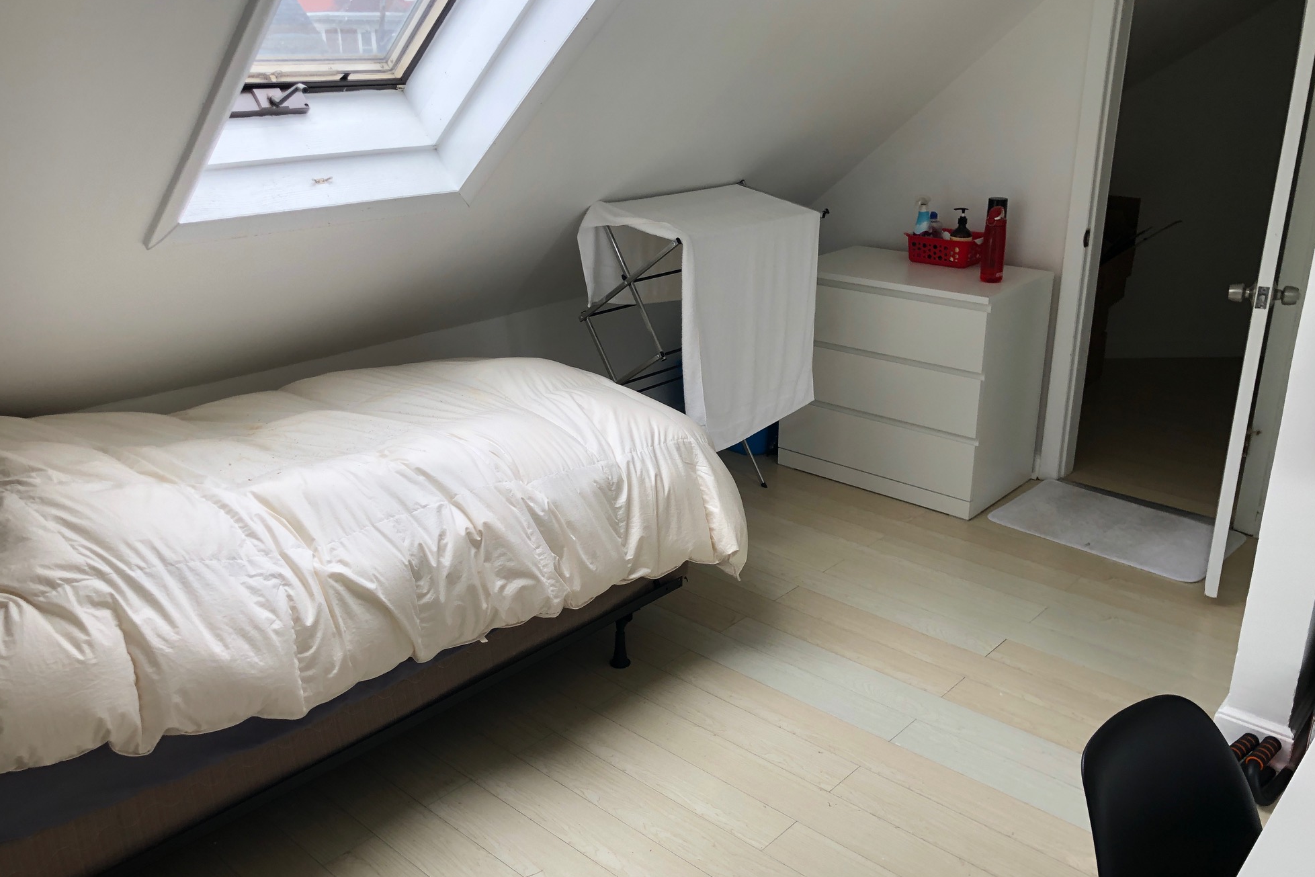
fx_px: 1096
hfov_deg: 61.9
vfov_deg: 43.6
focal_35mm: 30
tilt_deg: -19.1
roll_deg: +1.5
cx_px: 661
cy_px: 456
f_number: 1.8
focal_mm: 4
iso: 32
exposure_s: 1/120
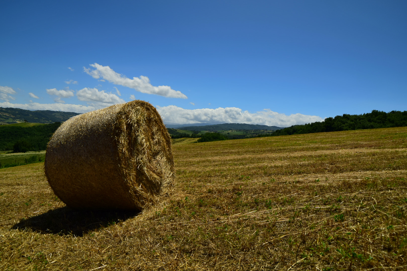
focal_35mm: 21
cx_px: 204
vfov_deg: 59.5
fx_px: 237
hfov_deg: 81.2
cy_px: 136
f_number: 5
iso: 200
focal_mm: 14
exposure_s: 1/2000
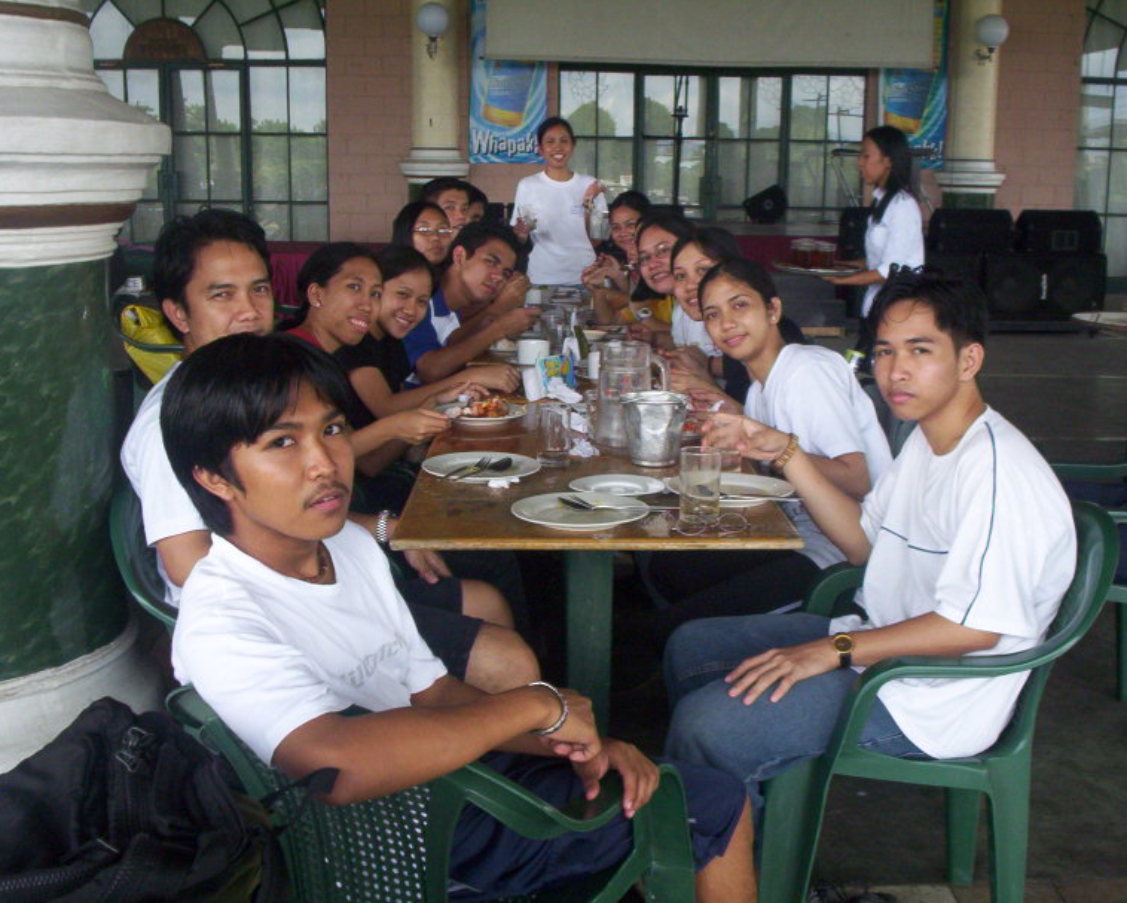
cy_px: 457
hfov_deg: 45.8
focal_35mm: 40
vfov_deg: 37.4
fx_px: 1335
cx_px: 584
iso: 100
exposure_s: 1/79.3
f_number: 4.5
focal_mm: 4.99
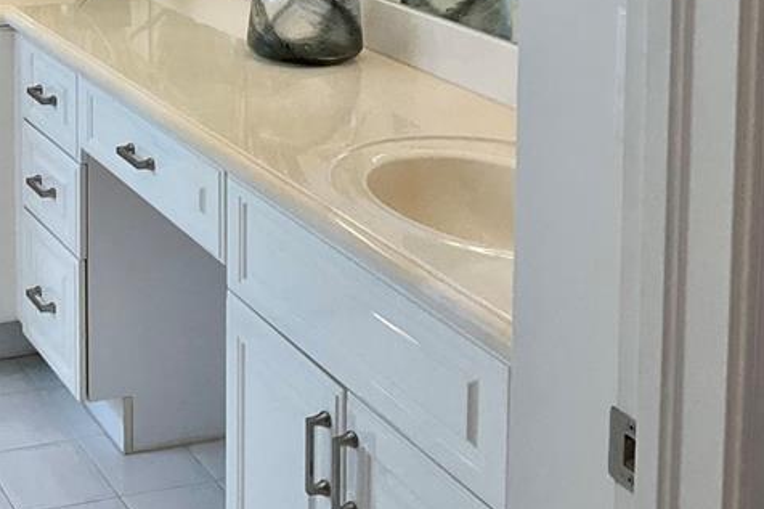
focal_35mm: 76
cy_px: -140
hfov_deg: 25.8
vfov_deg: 17.0
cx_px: 77
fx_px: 1612
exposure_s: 1/120
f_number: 1.8
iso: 25
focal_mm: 3
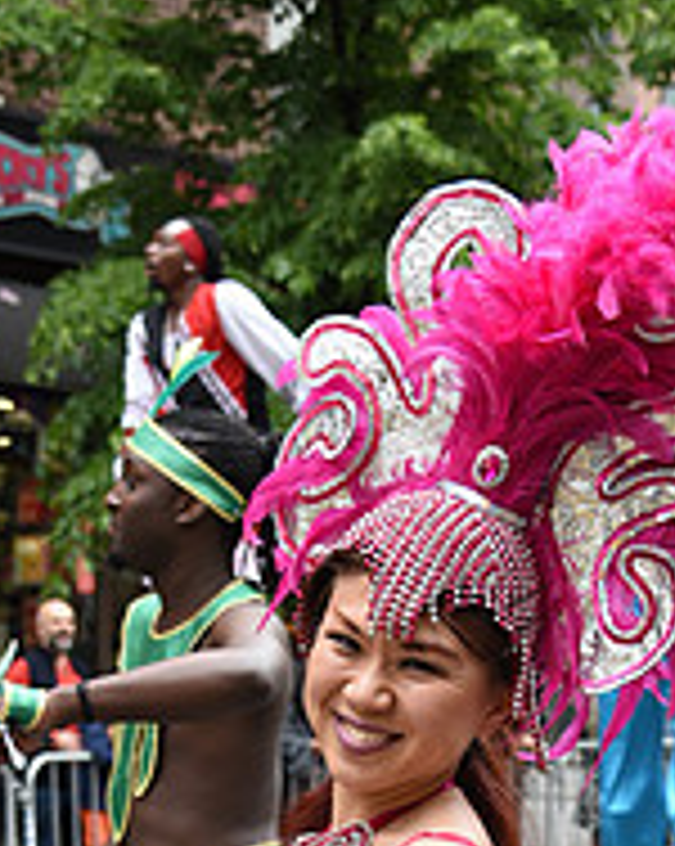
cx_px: 403
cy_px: 1071
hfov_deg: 17.0
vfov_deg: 19.7
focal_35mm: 90
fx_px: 2251
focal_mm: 31
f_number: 4
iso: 400
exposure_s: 1/400
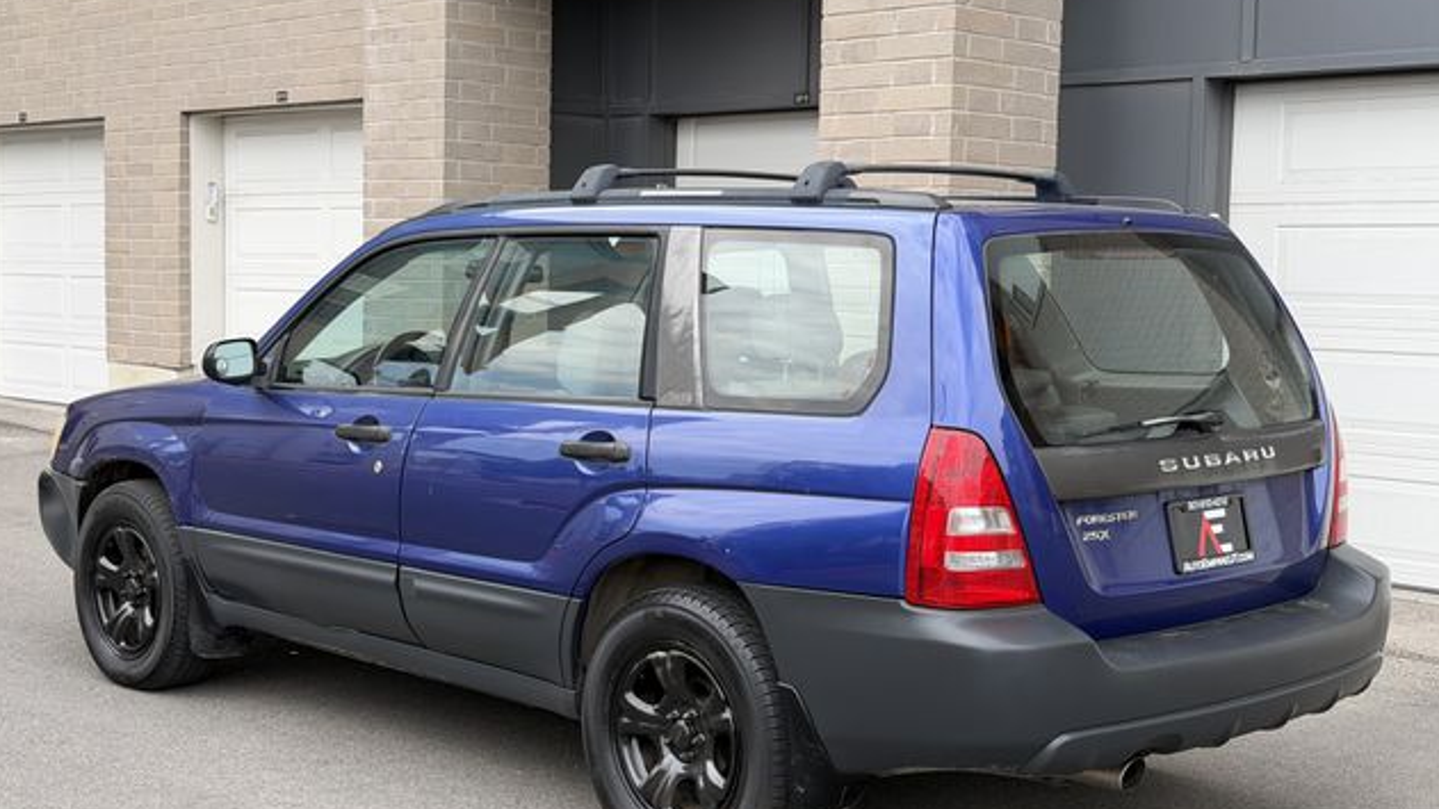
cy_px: 403
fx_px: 2022
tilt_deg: -3.8
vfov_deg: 22.6
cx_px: 718
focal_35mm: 53
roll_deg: -1.2
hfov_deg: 39.2
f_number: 1.78
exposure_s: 1/962
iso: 64
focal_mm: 6.76
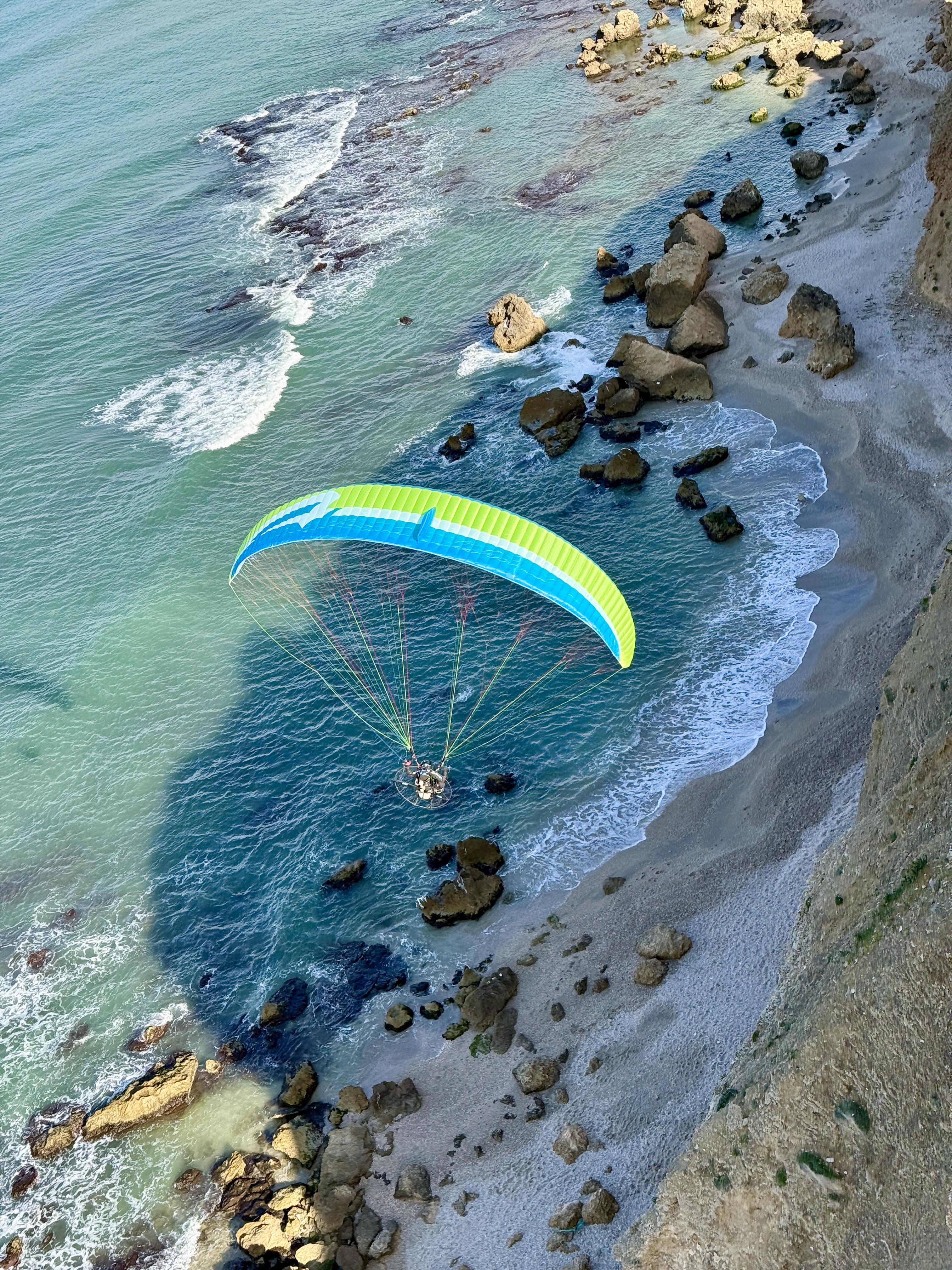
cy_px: 635
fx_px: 1760
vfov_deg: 39.7
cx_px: 476
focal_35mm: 48
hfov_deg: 30.3
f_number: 1.78
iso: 80
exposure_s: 1/2342
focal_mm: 6.76
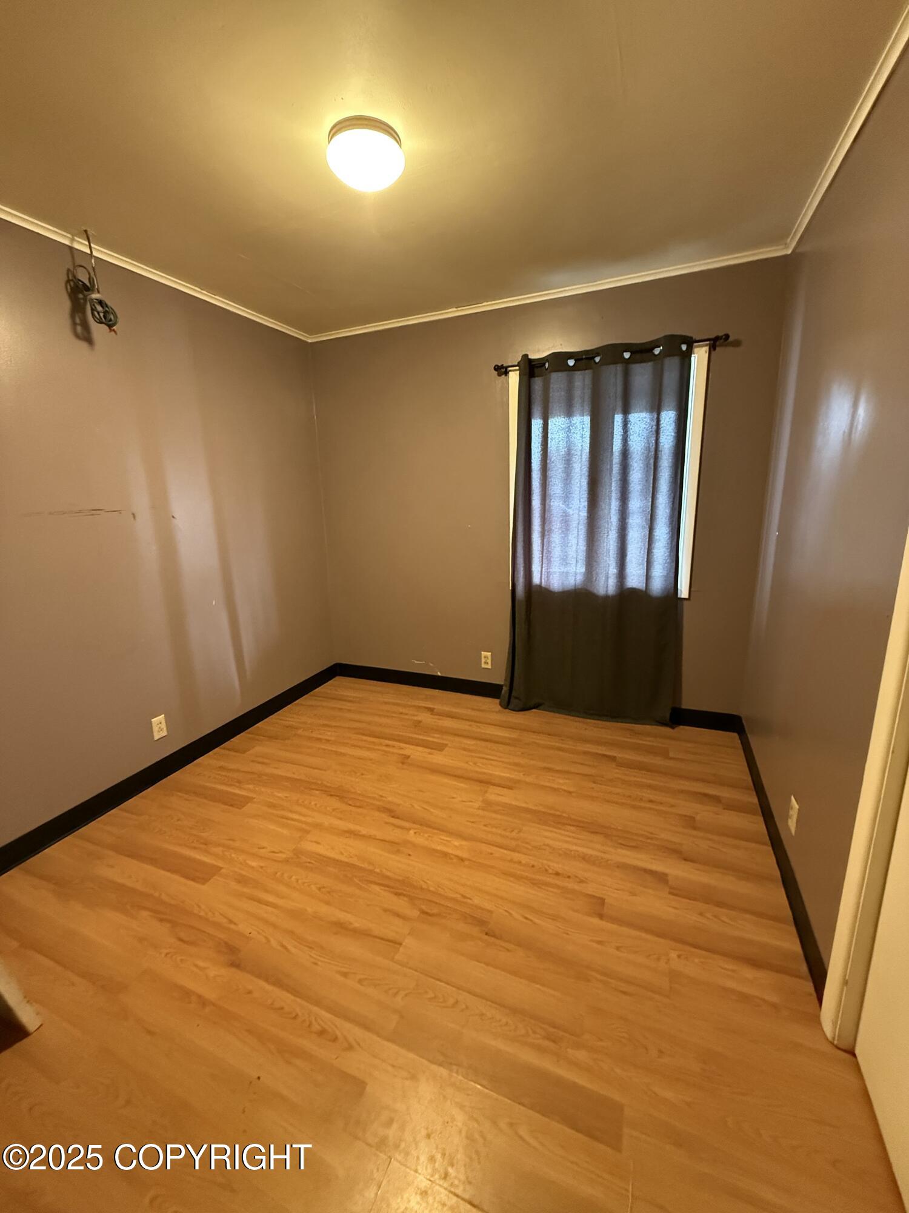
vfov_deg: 102.1
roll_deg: +0.8
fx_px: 490
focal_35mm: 14
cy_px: 606
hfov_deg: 85.7
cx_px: 454
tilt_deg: -12.2
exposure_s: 1/60
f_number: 2.2
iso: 1000
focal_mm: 2.22
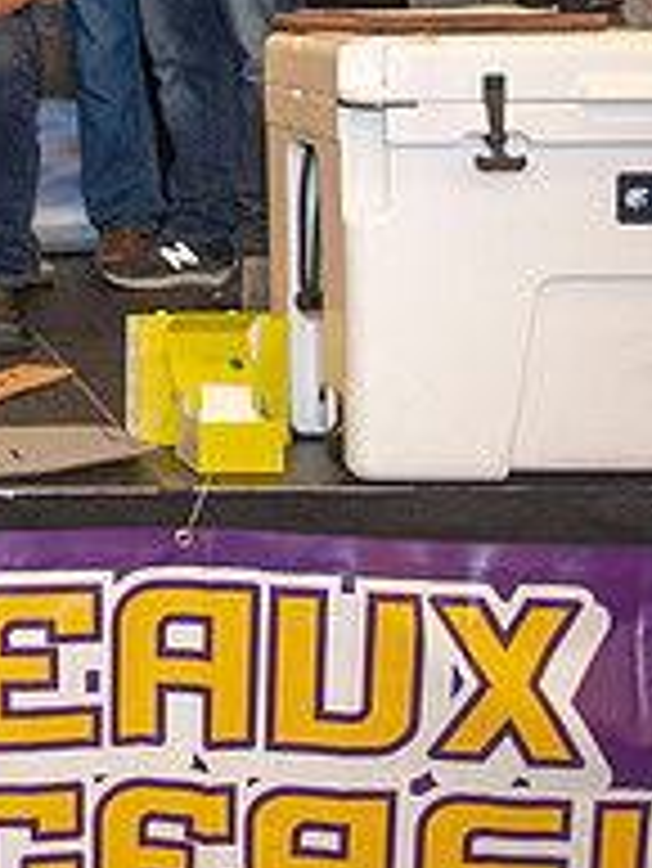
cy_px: -3
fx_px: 2433
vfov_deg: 19.6
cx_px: -435
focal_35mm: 97
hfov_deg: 13.9
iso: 2000
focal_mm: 27
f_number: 2.8
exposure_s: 1/100
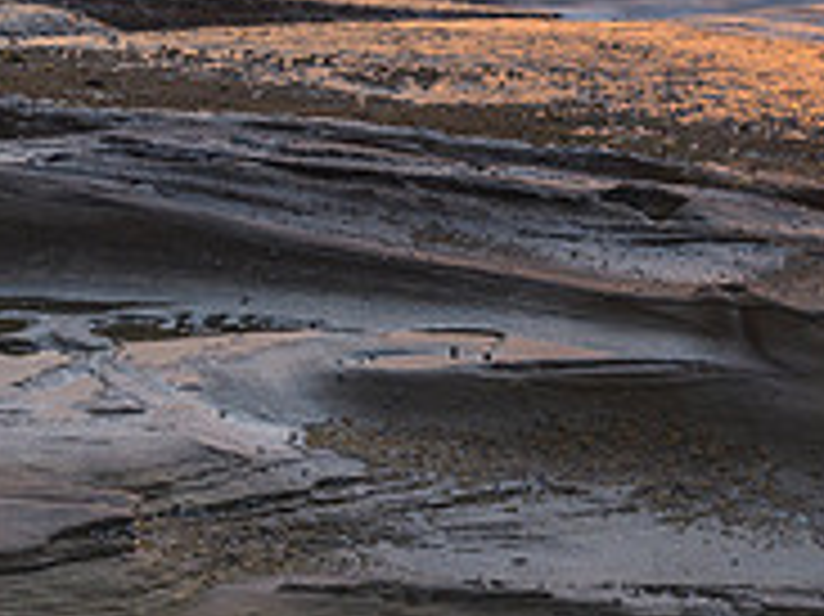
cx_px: 1096
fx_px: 3330
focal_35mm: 140
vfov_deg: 10.4
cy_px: -112
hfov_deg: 13.5
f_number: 10
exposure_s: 1/2.5
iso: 50
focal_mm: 30
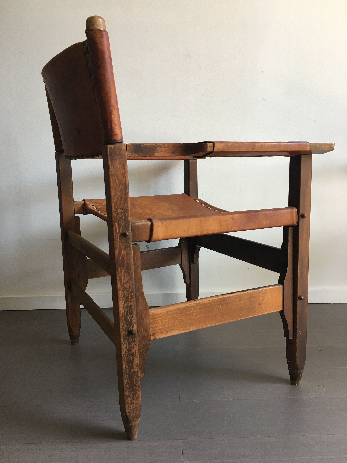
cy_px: 232
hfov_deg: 48.2
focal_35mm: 29
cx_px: 174
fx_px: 388
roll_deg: +0.6
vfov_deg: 61.7
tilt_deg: -11.4
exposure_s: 1/33
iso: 32
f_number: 2.2
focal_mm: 4.15
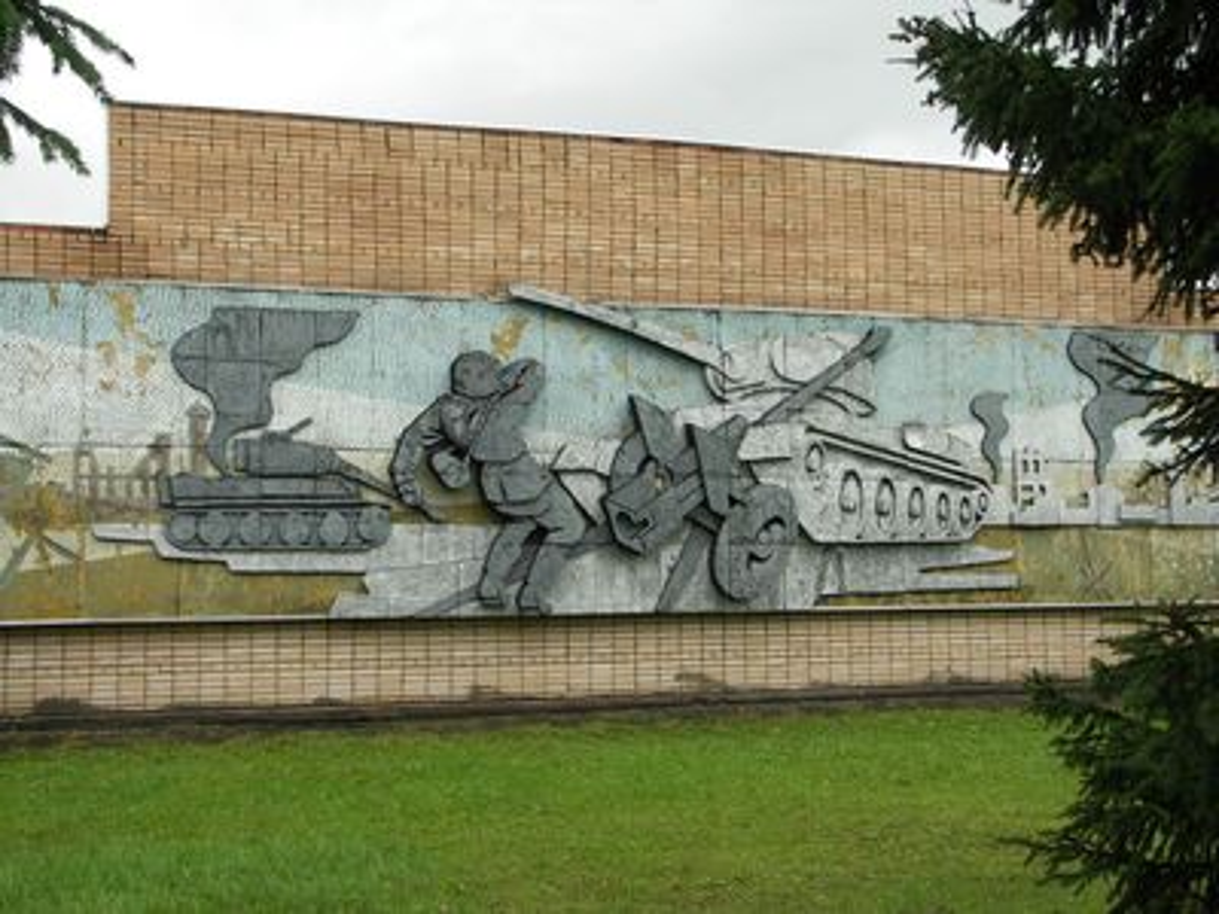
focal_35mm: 42
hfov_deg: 44.8
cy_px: 457
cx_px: 610
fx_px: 1479
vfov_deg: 34.3
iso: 50
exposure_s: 1/100
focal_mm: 11
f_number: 4.5
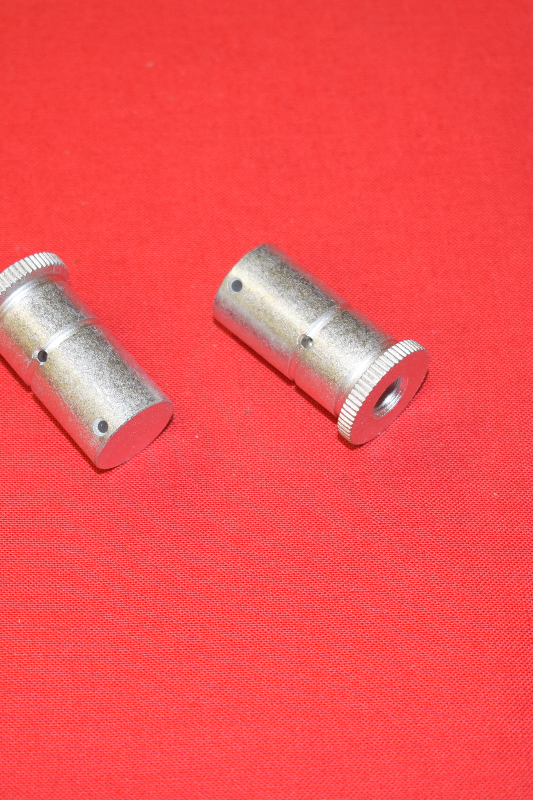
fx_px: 1910
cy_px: 401
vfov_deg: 23.6
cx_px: 239
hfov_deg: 15.9
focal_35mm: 86
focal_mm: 38
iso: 800
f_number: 5
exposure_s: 1/60
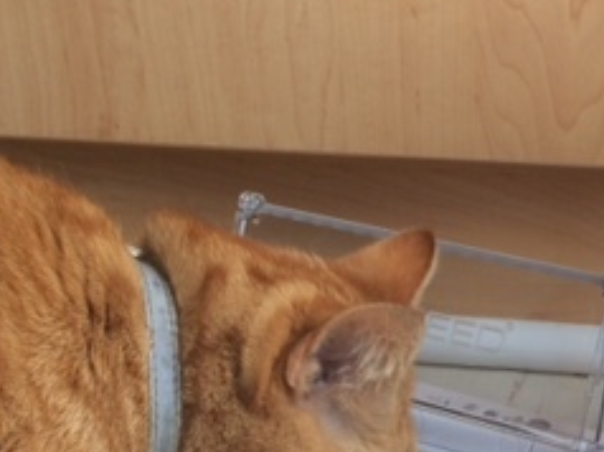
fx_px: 1360
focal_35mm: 78
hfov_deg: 24.4
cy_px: 449
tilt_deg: -26.8
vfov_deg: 18.4
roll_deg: -0.3
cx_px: 541
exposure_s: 1/60
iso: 32
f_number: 2.2
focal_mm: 4.15
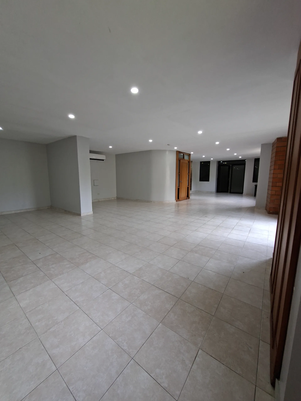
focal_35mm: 13
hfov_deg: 89.9
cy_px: 200
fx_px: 151
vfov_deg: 106.2
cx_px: 150
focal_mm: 1.74
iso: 100
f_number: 2.2
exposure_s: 1/40
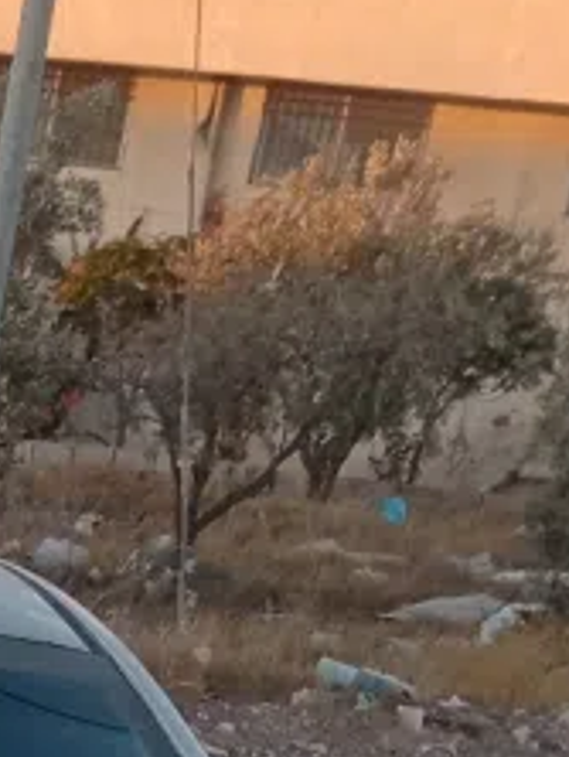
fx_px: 3631
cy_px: 1543
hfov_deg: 8.1
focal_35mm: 166
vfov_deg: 10.8
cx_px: -920
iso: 123
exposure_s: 1/100
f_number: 1.9
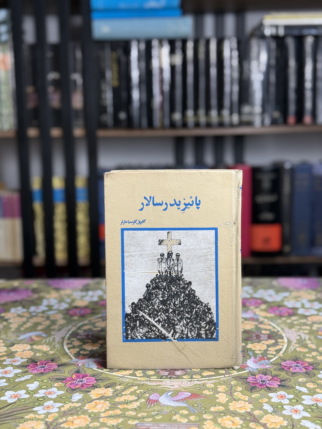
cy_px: 214
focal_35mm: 48
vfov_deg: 39.7
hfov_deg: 30.3
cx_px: 161
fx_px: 595
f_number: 1.78
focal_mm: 6.76
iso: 80
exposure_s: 1/100
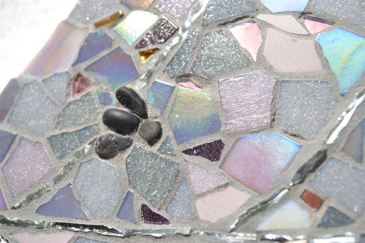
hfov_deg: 38.9
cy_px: 122
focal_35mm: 51
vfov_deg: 26.5
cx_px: 182
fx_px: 517
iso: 100
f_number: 5
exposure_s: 1/320
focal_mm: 34
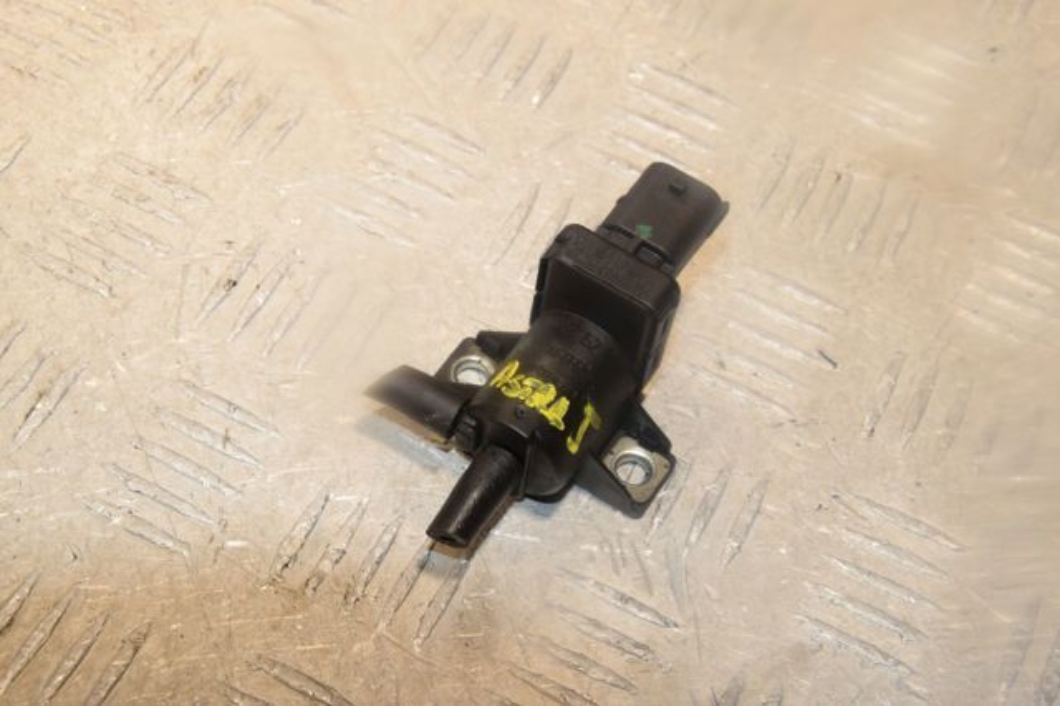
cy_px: 353
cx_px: 530
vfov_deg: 20.1
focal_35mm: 68
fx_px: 1986
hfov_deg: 29.9
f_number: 10
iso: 1600
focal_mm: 45
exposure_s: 1/200
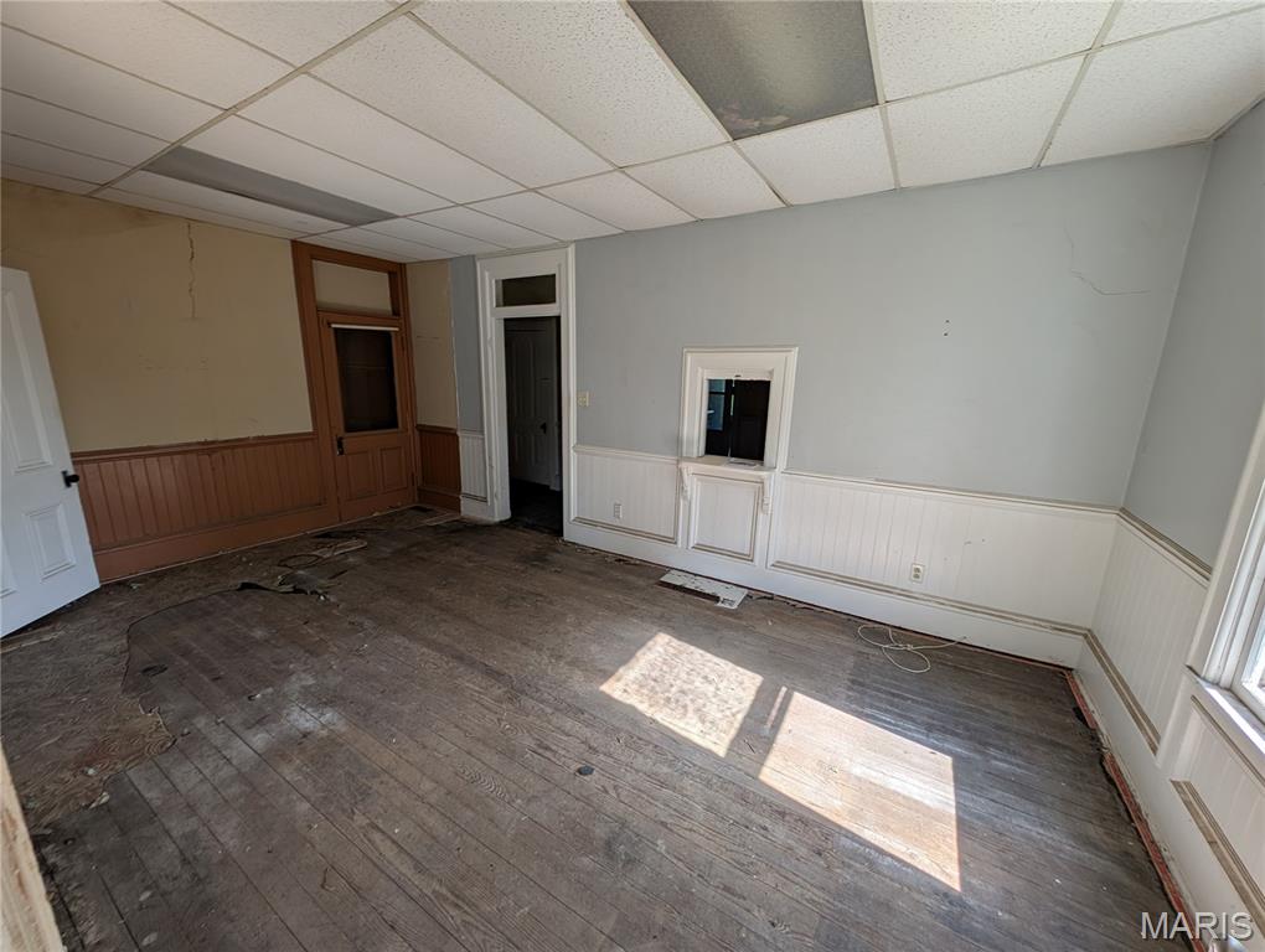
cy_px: 476
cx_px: 632
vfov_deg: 94.6
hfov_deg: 110.5
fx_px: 439
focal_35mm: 12
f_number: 1.95
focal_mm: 2.23
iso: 42
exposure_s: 1/336
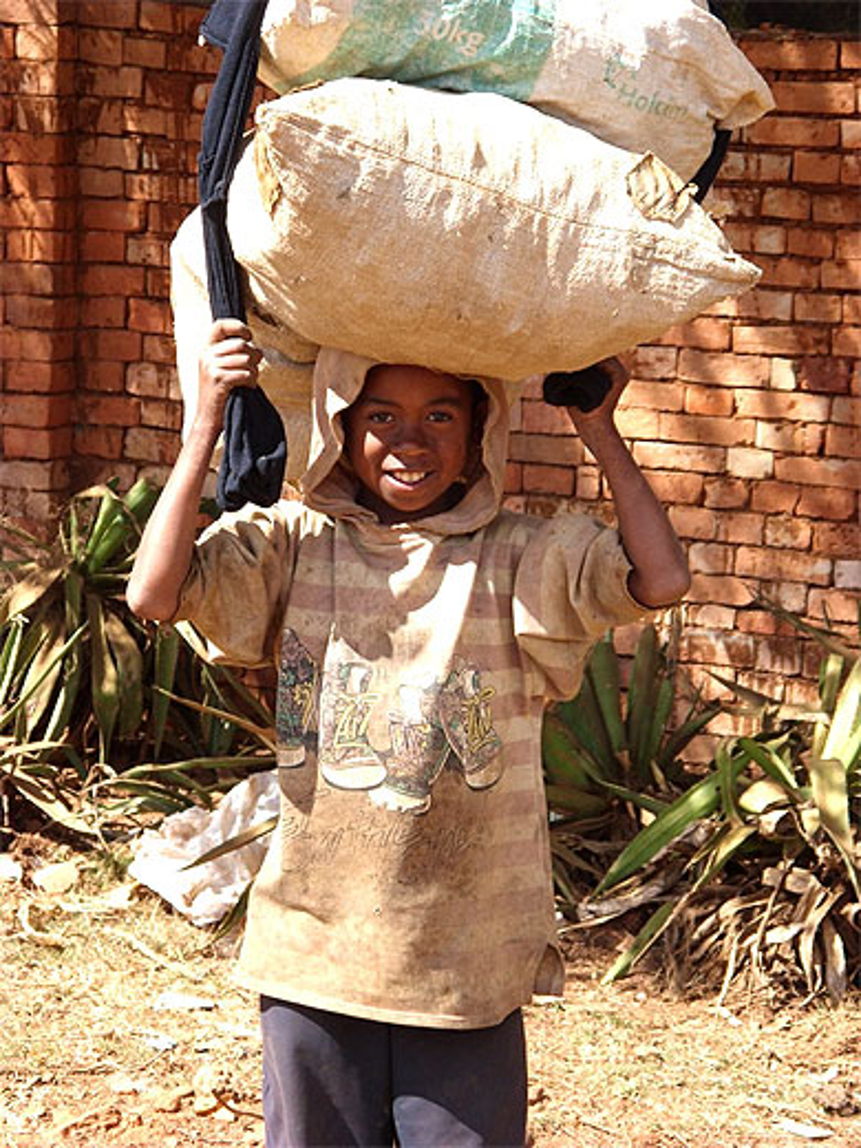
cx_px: 430
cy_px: 574
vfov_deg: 15.4
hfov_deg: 11.6
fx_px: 4245
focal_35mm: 128
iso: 50
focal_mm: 21.3
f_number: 3.9
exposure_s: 1/284
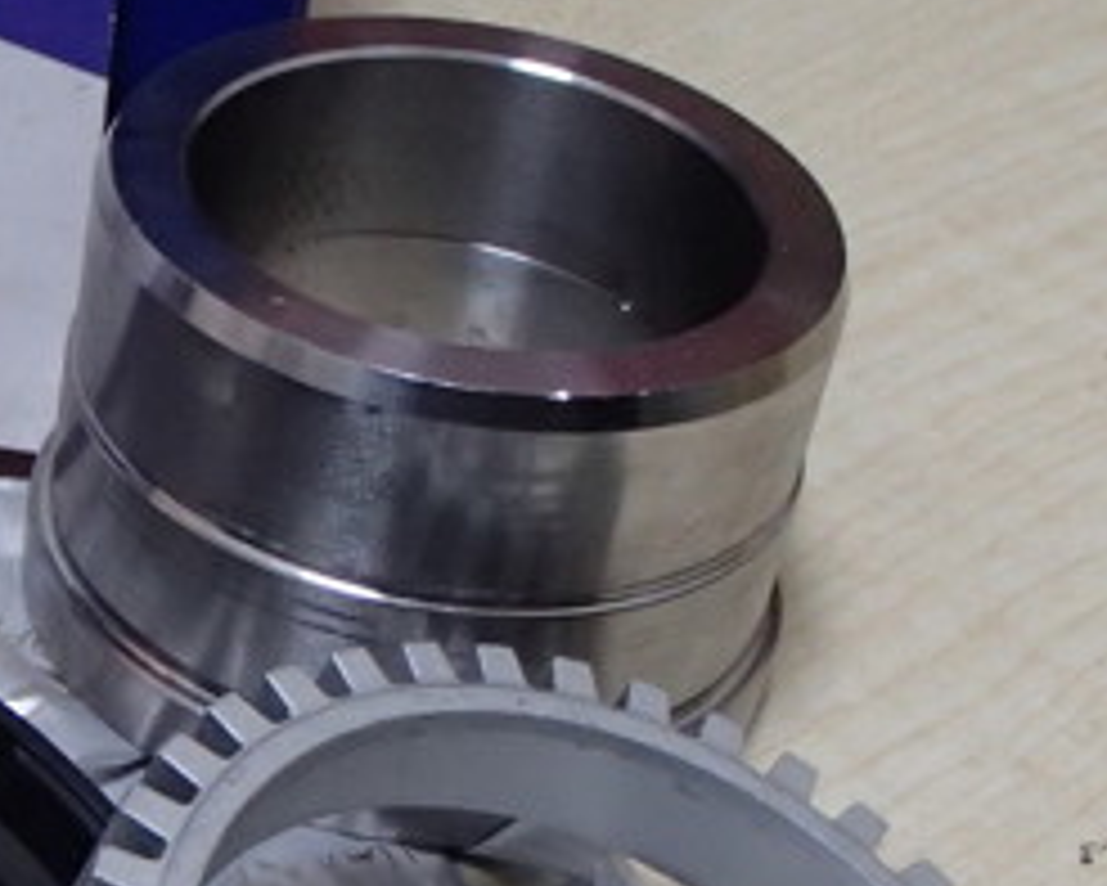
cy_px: 609
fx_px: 3081
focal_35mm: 94
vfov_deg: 16.3
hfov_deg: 19.7
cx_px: -40
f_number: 4.7
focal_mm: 6.64
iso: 800
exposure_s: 1/40
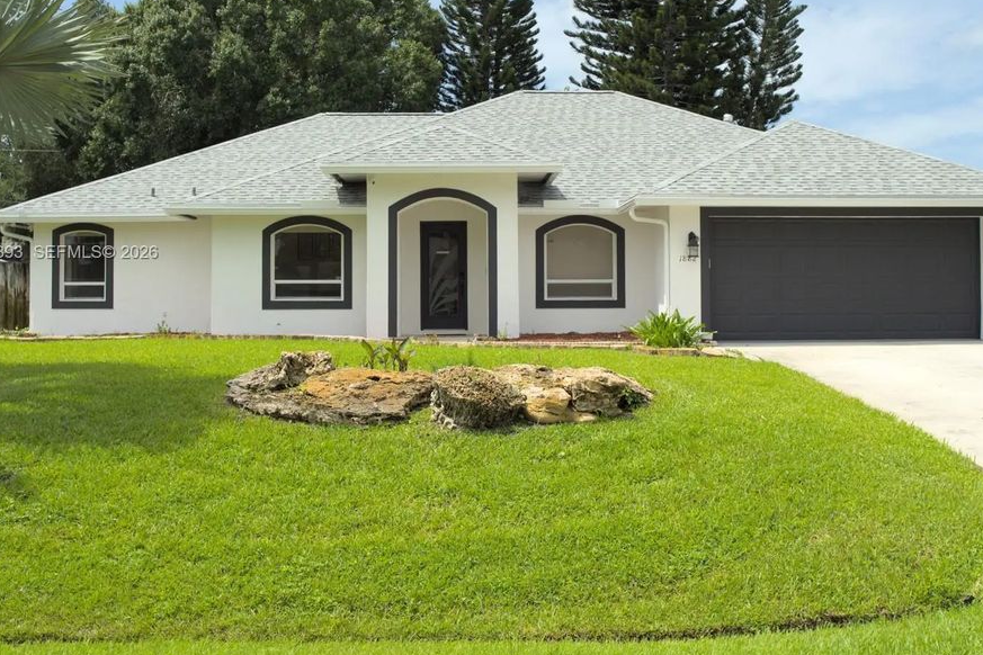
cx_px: 510
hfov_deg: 49.5
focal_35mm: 39
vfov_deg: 34.1
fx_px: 1065
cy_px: 254
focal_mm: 16
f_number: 4
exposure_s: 1/2000
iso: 200
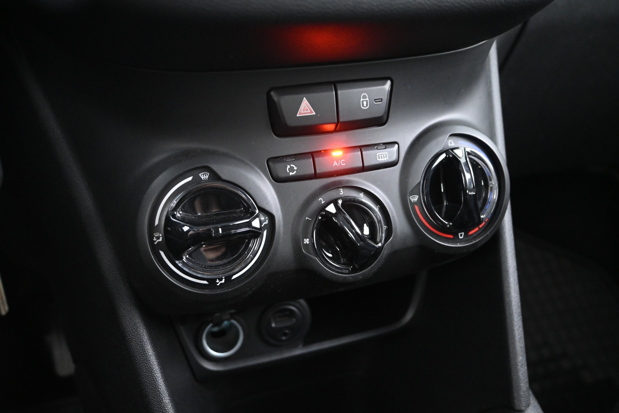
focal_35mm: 32
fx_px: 542
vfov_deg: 41.7
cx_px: 310
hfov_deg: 59.5
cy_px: 206
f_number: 4
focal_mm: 21
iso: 3200
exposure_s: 1/5
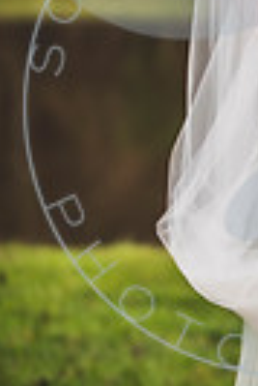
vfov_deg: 7.0
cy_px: -113
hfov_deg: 4.7
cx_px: 423
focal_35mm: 291
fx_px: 3120
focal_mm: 86
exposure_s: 1/320
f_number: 2.8
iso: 320
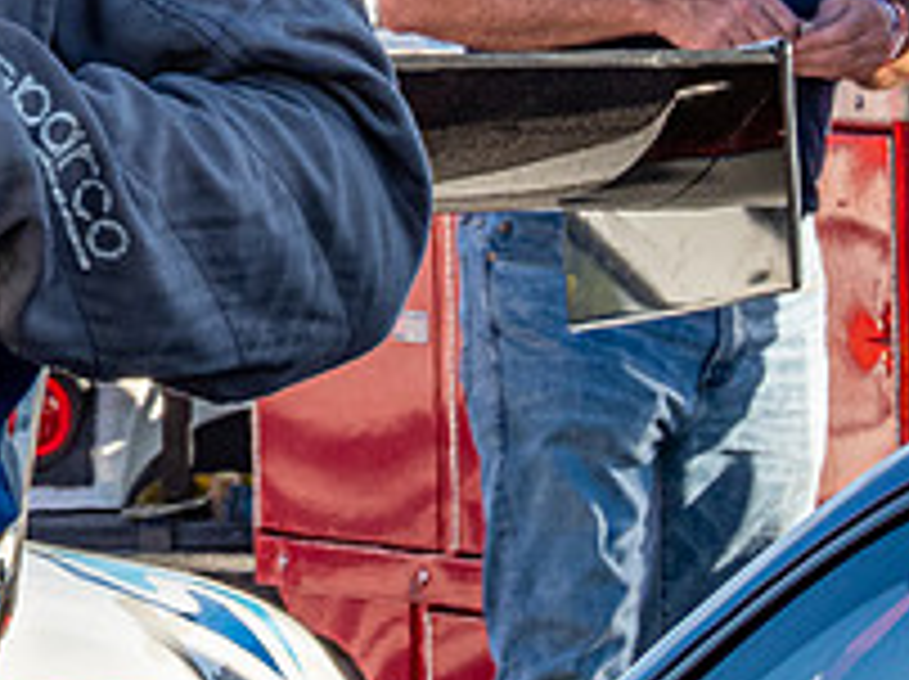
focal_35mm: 724
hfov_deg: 2.7
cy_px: -358
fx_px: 18989
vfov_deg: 2.0
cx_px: -315
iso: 500
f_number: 16
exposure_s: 1/60
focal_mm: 100
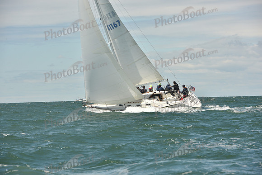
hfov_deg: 10.3
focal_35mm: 200
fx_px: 1456
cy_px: 88
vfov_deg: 6.9
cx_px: 131
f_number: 11
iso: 320
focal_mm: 200
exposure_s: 1/800
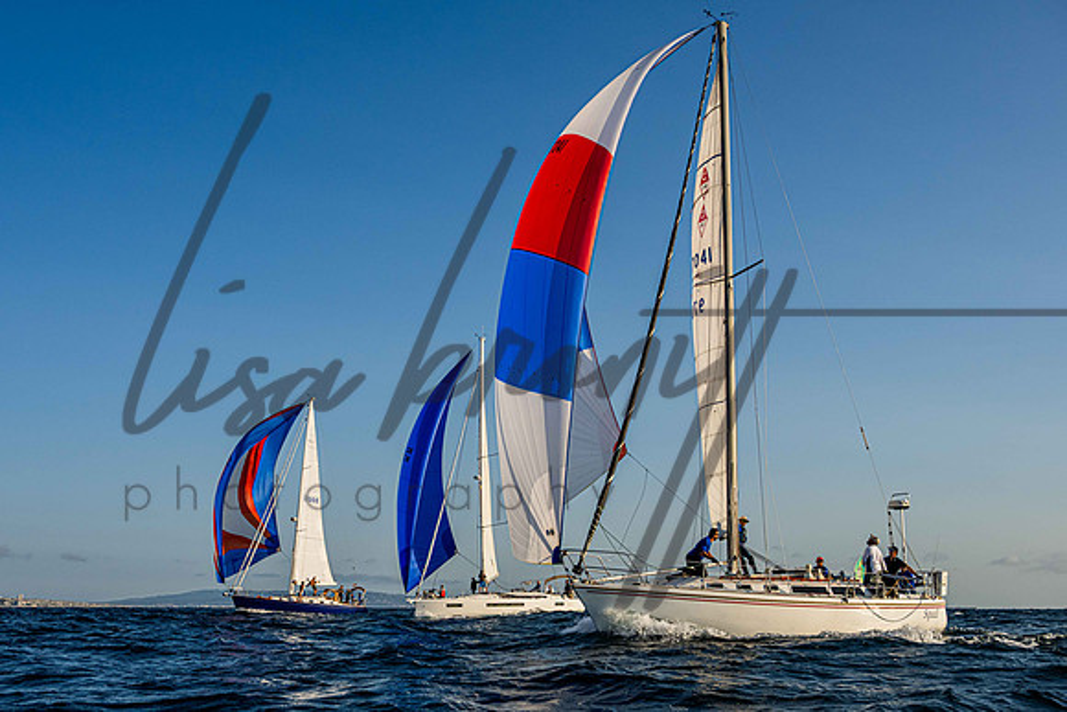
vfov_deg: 37.9
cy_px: 434
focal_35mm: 35
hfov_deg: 54.6
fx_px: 1033
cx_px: 510
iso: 400
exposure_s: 1/1600
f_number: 8
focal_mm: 28
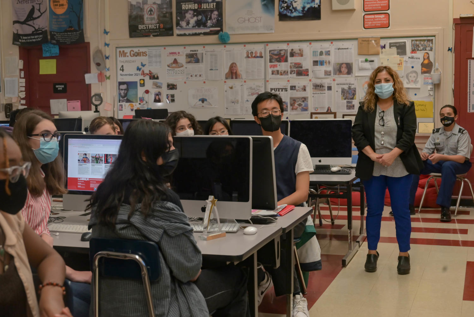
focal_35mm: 54
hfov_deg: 36.9
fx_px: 711
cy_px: 158
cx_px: 237
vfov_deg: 25.1
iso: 1600
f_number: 6.3
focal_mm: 54
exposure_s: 1/50
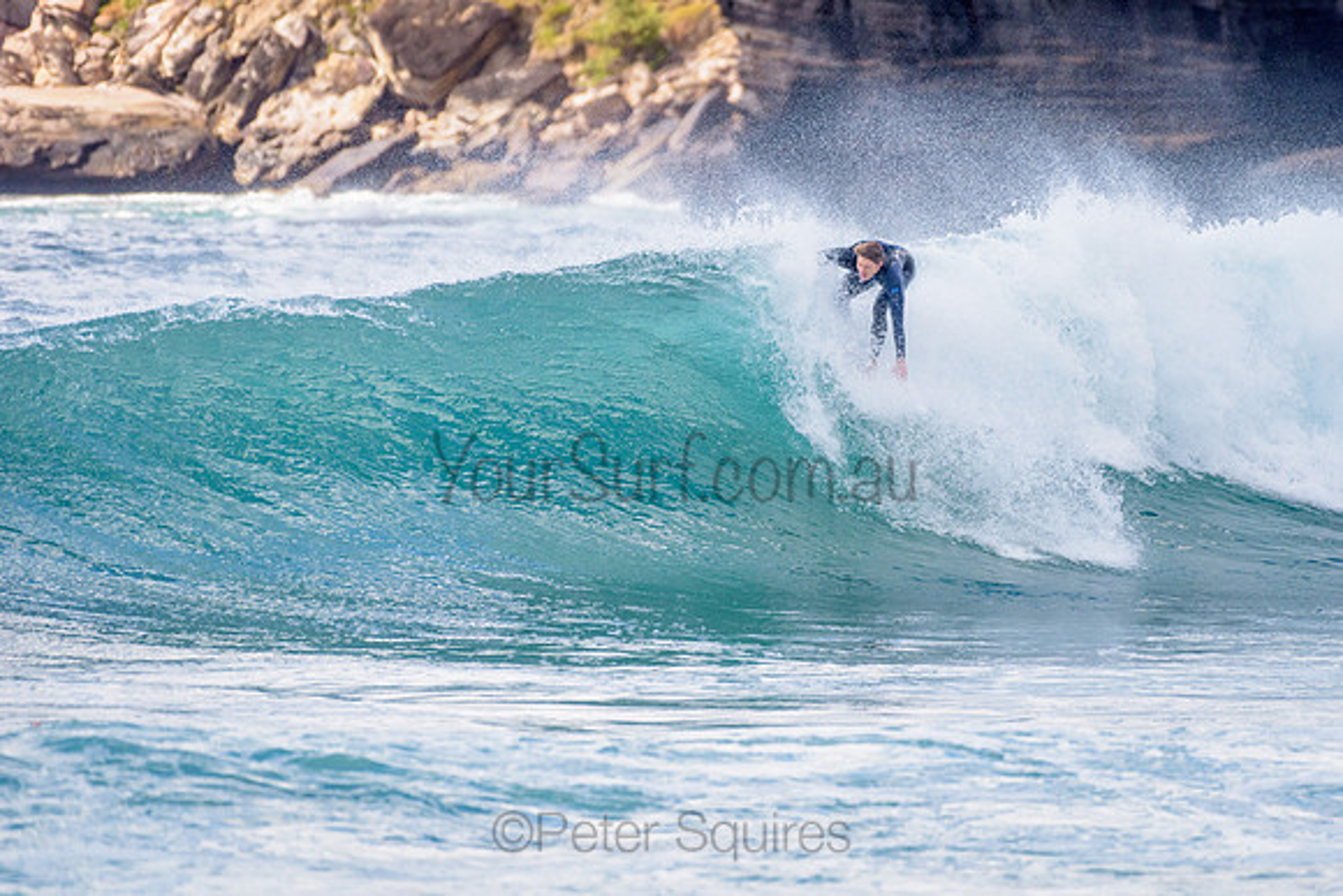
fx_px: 22877
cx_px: 816
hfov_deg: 3.4
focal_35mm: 613
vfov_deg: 2.2
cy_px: 347
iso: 360
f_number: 5.6
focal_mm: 500
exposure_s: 1/2000
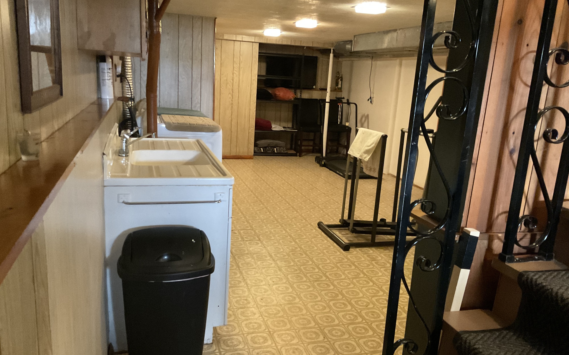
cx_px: 282
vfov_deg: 40.6
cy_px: 193
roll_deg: -4.5
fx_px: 481
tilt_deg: -15.8
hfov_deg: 61.2
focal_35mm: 31
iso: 500
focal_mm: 3
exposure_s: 1/30
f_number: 1.8
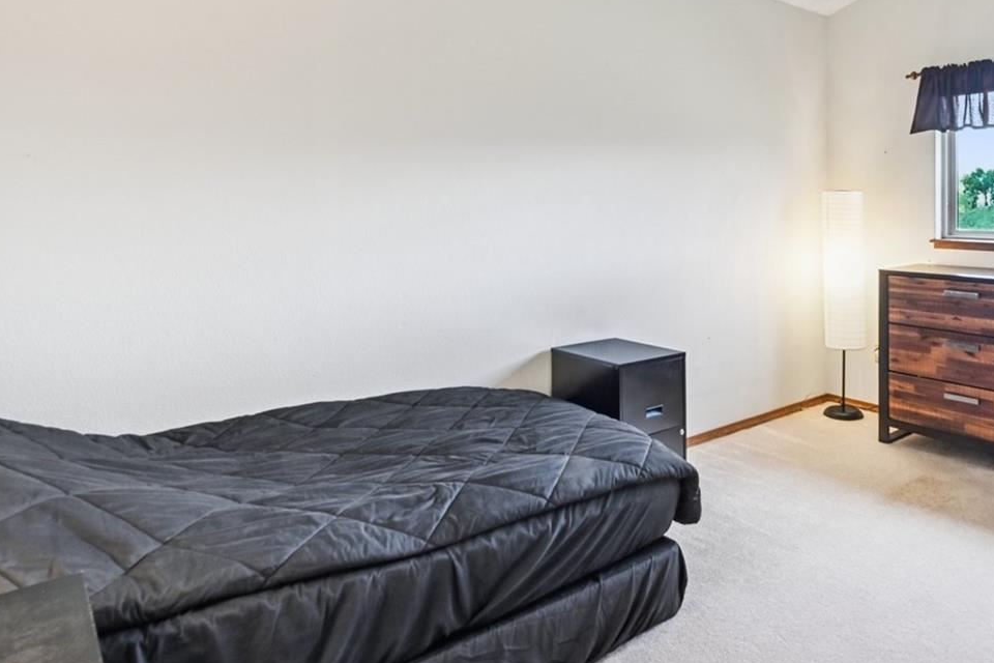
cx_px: 636
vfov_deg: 50.2
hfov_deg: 70.1
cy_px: 209
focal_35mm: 25
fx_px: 690
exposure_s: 1/4
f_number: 11
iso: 800
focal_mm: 15
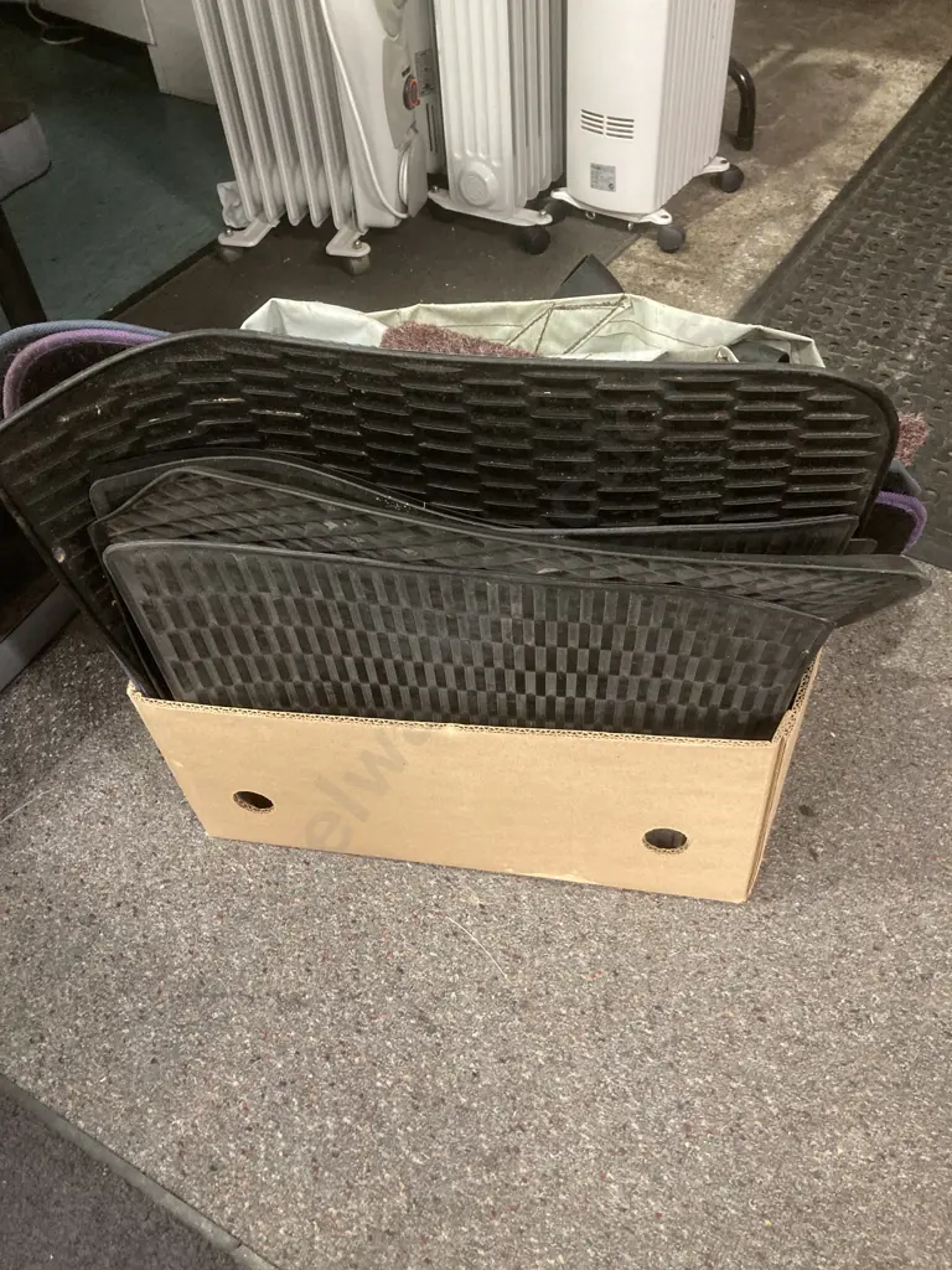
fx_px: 1027
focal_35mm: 28
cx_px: 476
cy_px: 635
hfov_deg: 49.7
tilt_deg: -46.1
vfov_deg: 63.4
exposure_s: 1/33
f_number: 1.8
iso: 320
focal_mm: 3.99
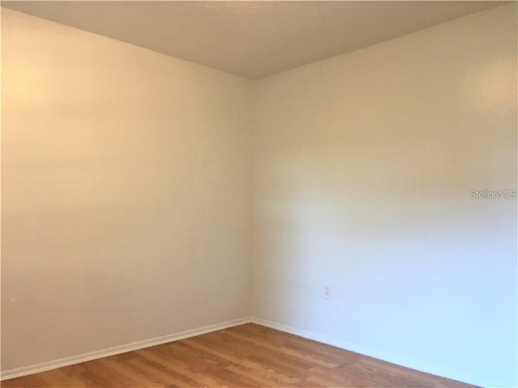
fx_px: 434
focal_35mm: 29
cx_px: 259
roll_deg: +0.2
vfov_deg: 48.2
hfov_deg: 61.7
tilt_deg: +6.4
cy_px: 194
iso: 80
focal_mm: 4.15
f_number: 2.2
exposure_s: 1/30
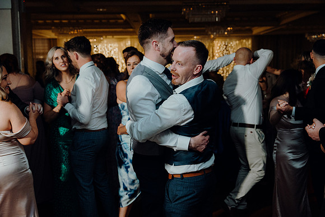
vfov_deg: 29.3
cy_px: 108
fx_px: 415
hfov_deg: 42.7
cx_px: 162
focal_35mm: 46
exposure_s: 1/160
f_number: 3.5
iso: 2500
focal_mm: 46
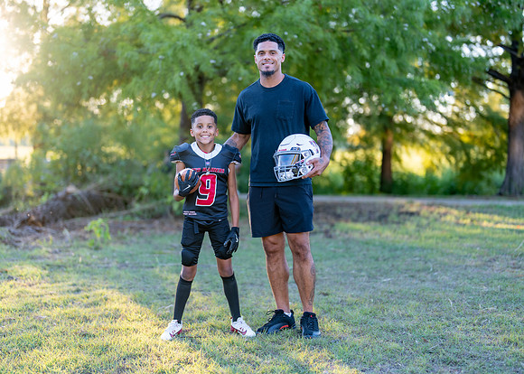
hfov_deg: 33.5
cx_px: 253
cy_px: 179
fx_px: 870
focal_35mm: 58
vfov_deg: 24.3
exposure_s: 1/400
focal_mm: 50
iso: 100
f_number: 1.2
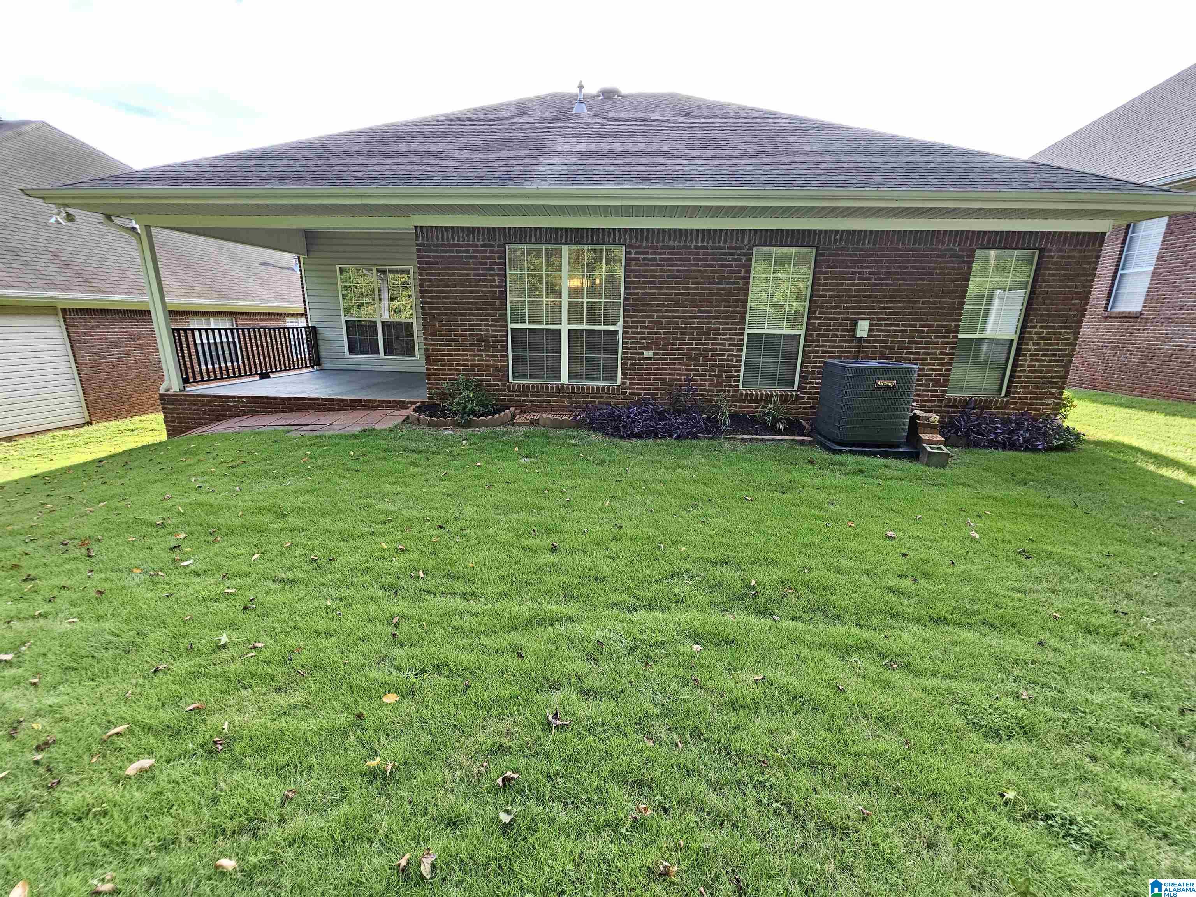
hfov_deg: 106.2
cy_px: 448
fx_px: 449
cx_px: 598
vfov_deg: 89.9
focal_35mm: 13
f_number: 2.2
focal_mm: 2.2
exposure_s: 1/120
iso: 100
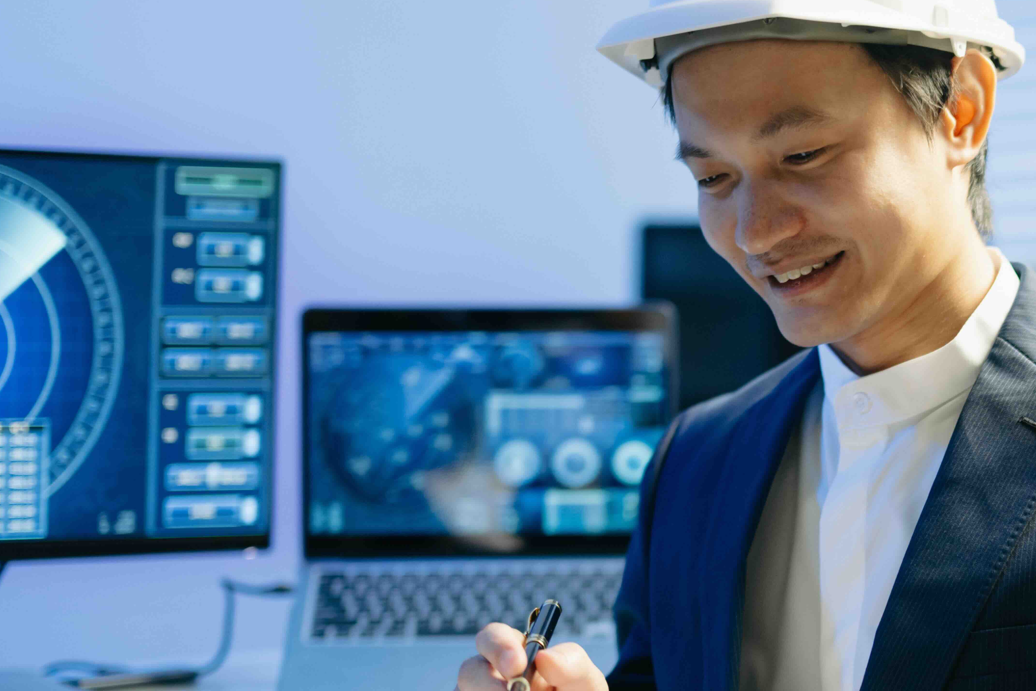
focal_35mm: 96
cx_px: 833
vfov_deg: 14.2
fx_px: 2763
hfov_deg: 21.0
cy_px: 394
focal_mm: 50
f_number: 1.8
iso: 800
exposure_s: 1/100
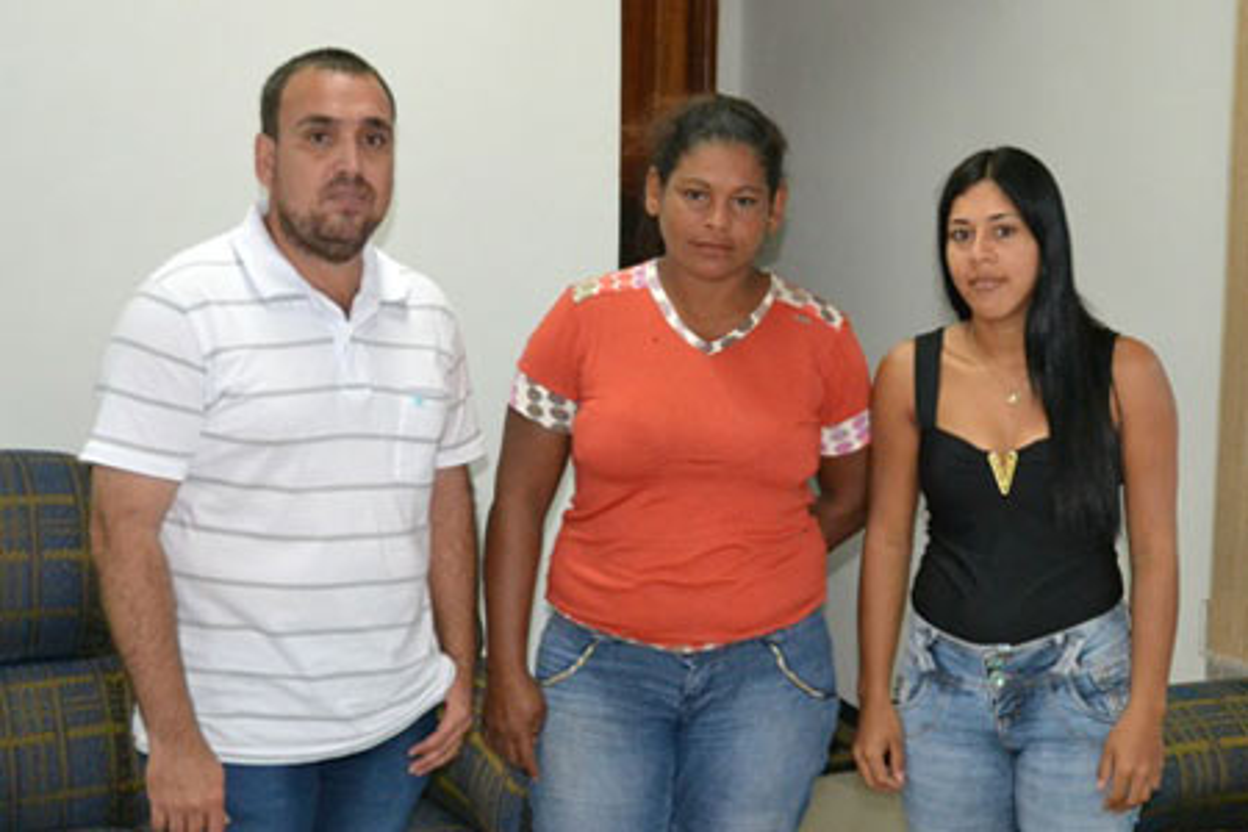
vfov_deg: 29.9
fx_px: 1560
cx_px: 624
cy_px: 416
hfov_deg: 43.6
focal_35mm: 45
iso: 3200
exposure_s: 1/60
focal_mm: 30
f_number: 4.5
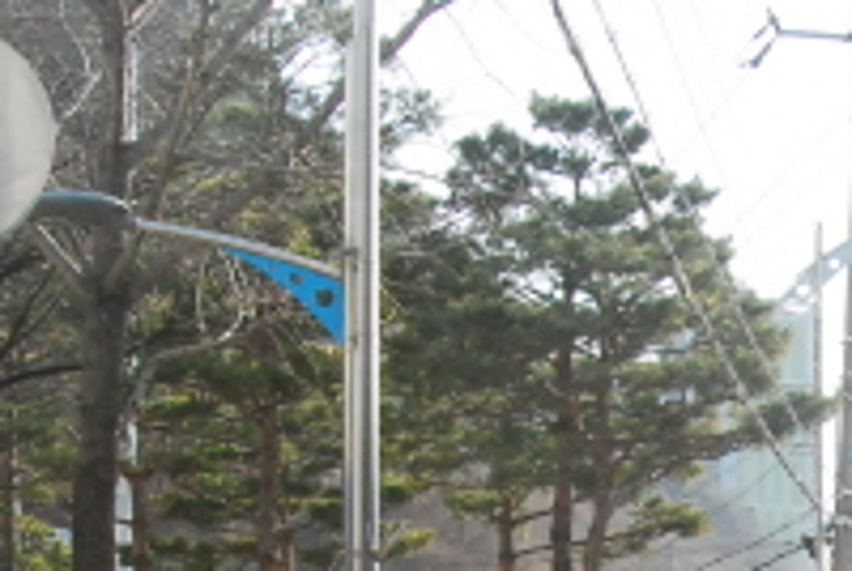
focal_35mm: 126
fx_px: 2986
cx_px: 1180
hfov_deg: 15.3
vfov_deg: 10.5
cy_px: 876
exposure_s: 1/1250
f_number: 10
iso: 1600
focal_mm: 24
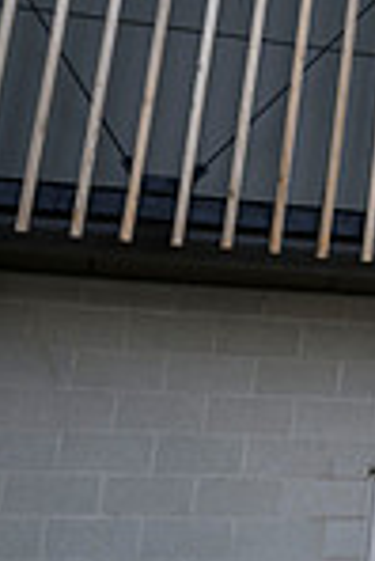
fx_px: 1590
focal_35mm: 102
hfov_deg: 10.4
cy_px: 93
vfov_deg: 19.7
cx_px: 1057
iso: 160
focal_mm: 26
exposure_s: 1/160
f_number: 8
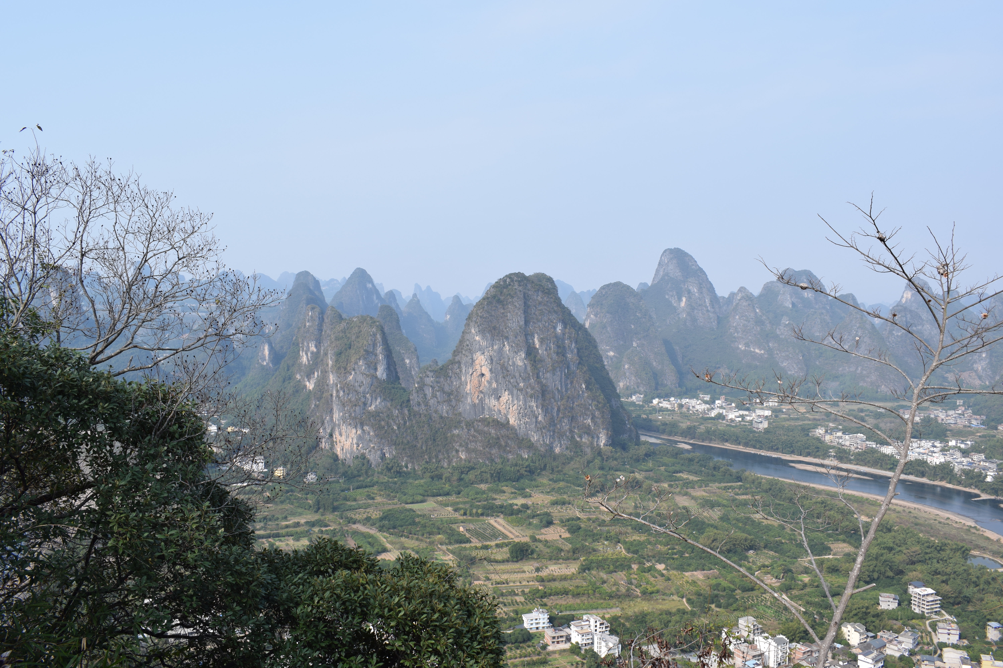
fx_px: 836
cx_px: 502
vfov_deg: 43.6
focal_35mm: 30
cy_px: 334
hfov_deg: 61.9
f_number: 11
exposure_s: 1/125
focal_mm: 20
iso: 100
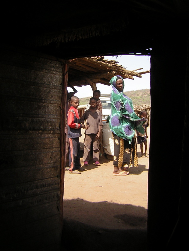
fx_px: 262
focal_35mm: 36
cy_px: 126
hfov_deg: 39.7
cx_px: 94
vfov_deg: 51.4
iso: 50
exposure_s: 1/164
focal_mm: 4.7
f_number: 5.2
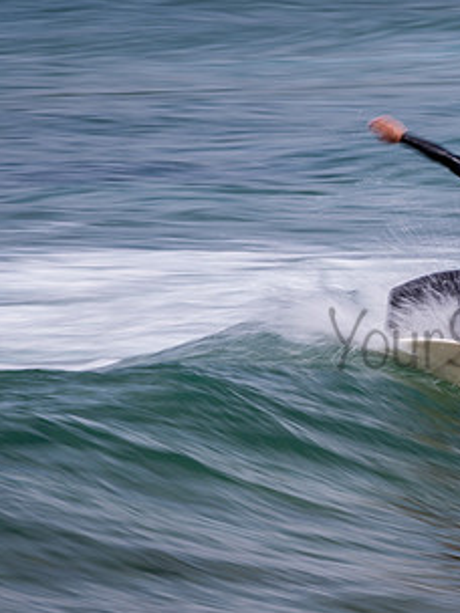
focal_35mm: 916
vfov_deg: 2.2
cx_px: 537
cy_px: 322
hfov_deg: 1.6
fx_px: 16230
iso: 64
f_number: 20
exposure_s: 1/25
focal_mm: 500
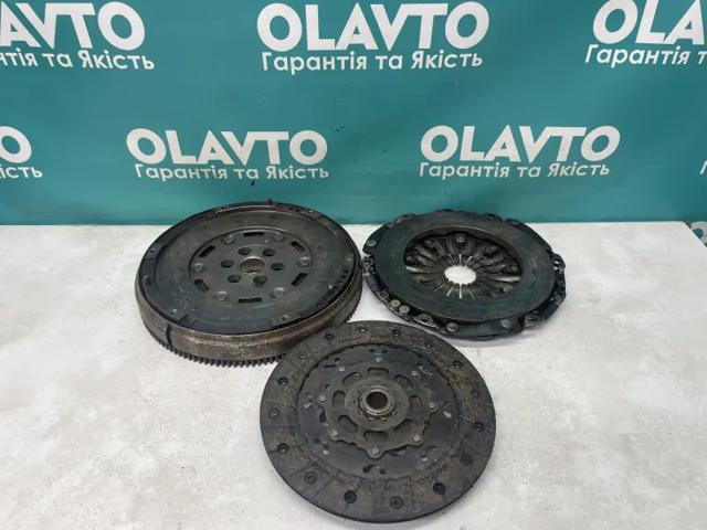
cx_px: 354
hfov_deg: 67.3
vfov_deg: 53.1
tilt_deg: -38.4
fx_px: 531
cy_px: 265
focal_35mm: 26
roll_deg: -0.6
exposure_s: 1/100
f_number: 1.6
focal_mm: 4.2
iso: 80
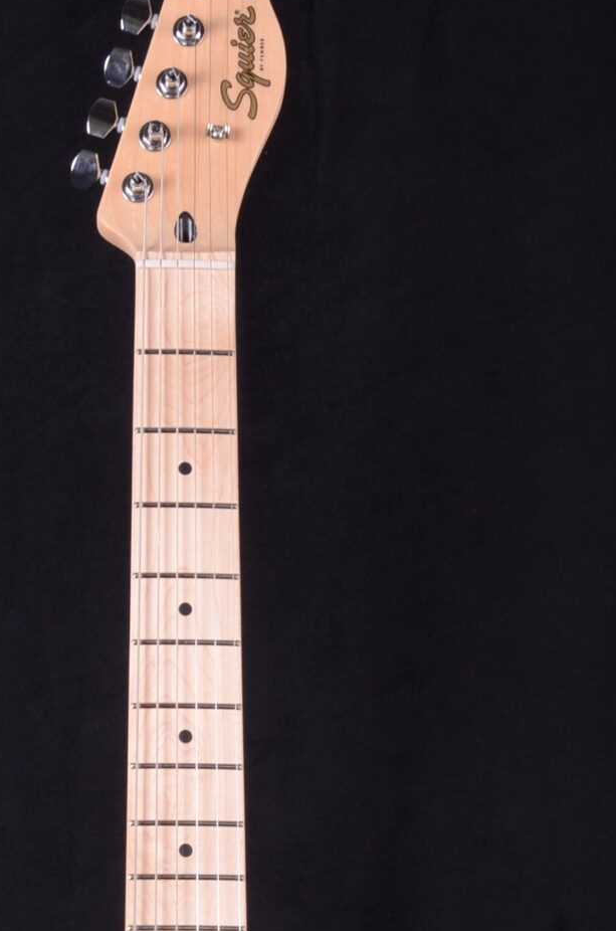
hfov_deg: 9.7
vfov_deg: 14.3
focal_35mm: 141
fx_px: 3636
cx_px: 187
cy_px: 999
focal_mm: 34
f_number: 13
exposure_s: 1/200
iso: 200
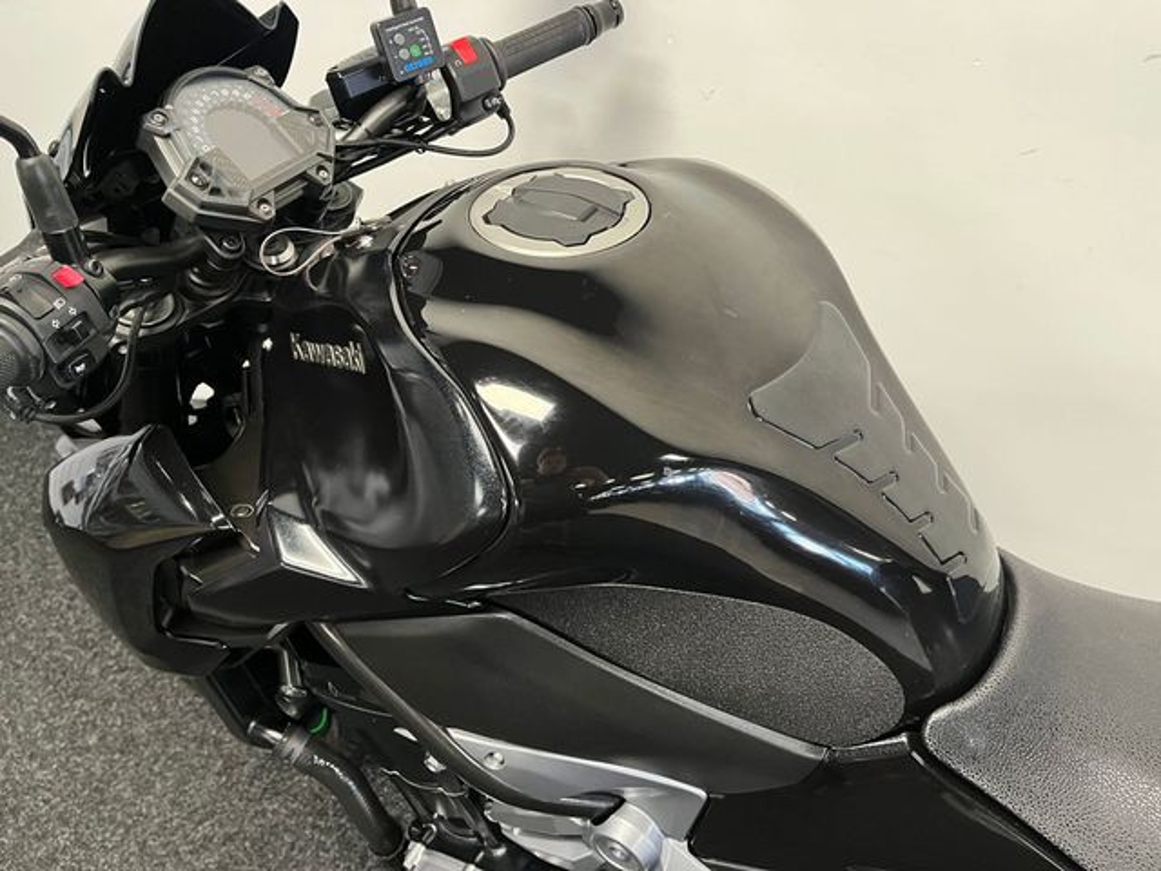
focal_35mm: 26
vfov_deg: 53.1
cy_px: 436
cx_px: 580
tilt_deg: -36.1
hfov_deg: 67.3
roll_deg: +2.5
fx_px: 872
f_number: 1.6
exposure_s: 1/50
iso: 320
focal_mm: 5.1
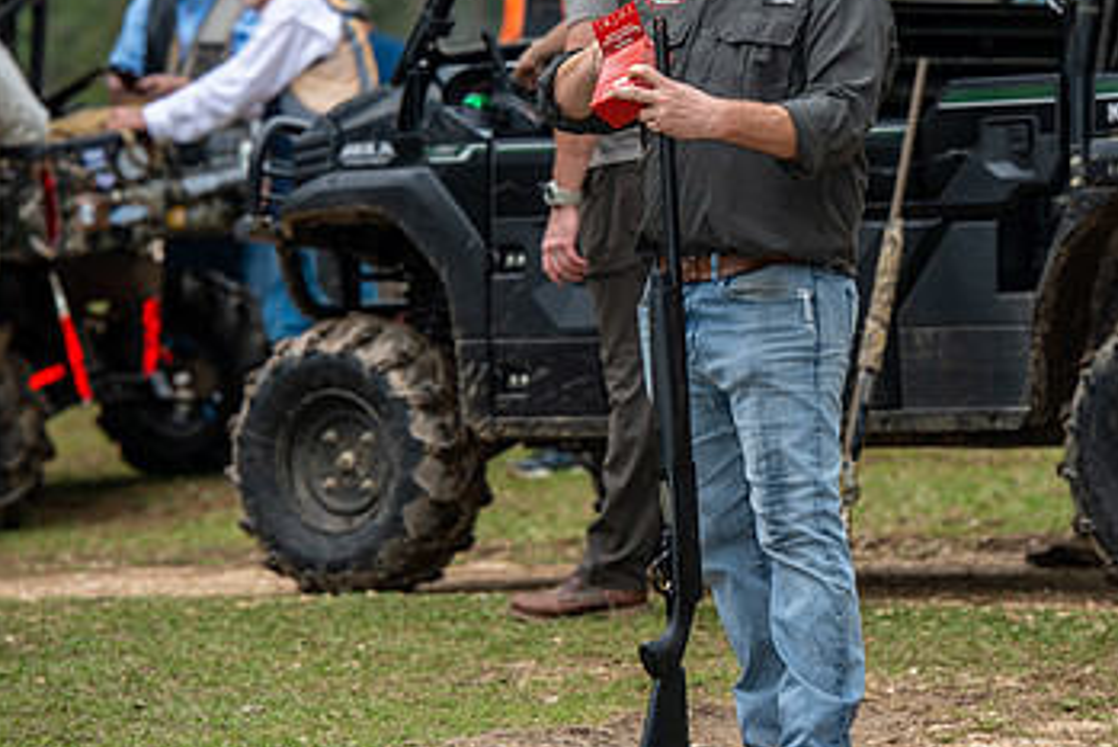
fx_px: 7736
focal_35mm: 249
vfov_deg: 5.5
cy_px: 234
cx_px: 769
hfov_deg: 8.3
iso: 125
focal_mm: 150
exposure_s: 1/250
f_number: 4.5
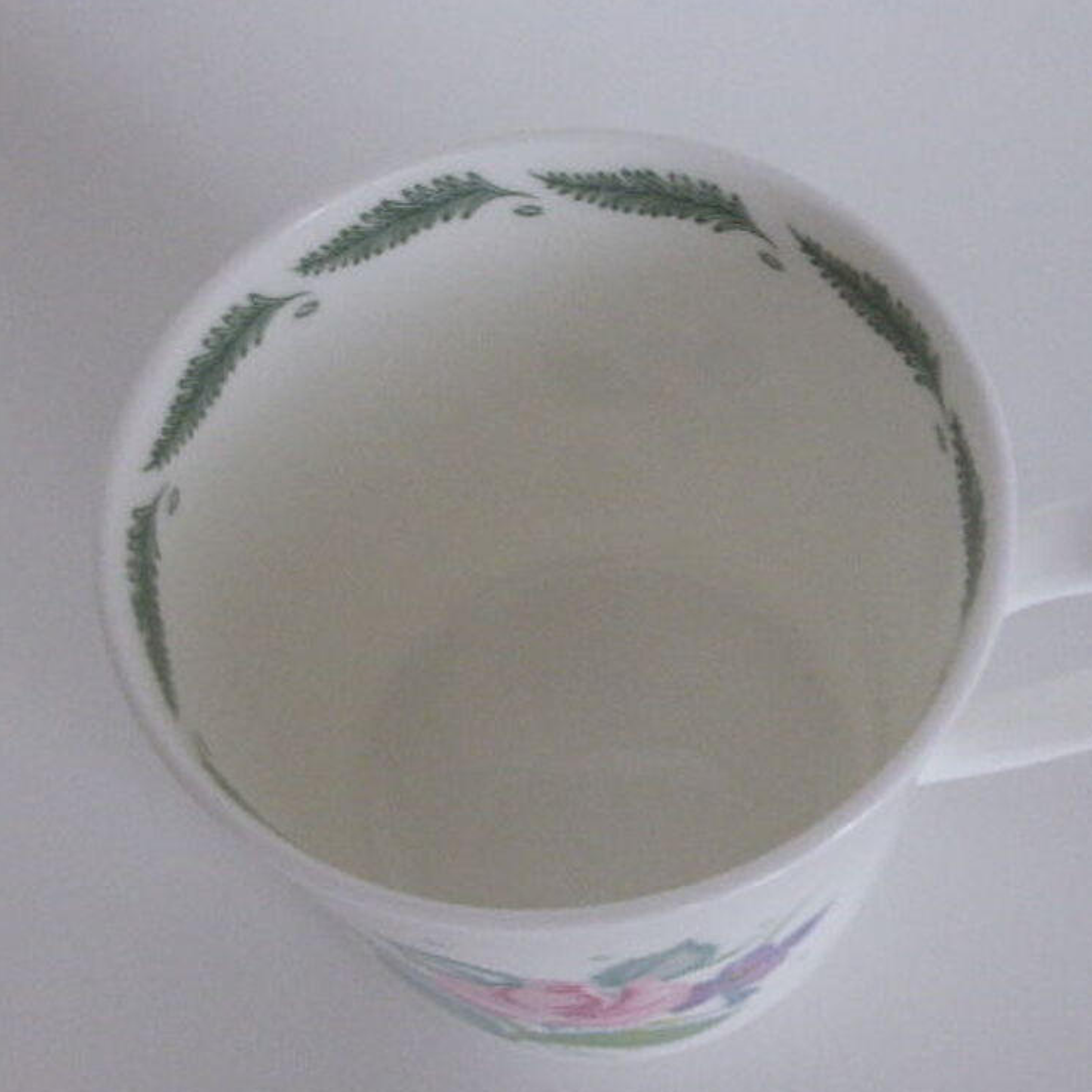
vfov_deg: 40.0
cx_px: 643
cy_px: 553
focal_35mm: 42
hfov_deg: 39.9
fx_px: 1499
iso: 400
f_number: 3.7
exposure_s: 1/20
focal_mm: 6.1
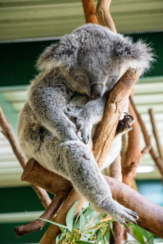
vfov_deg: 14.0
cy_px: 122
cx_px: 82
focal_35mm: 147
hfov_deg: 9.3
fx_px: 998
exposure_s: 1/160
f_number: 5.6
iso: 5000
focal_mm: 98
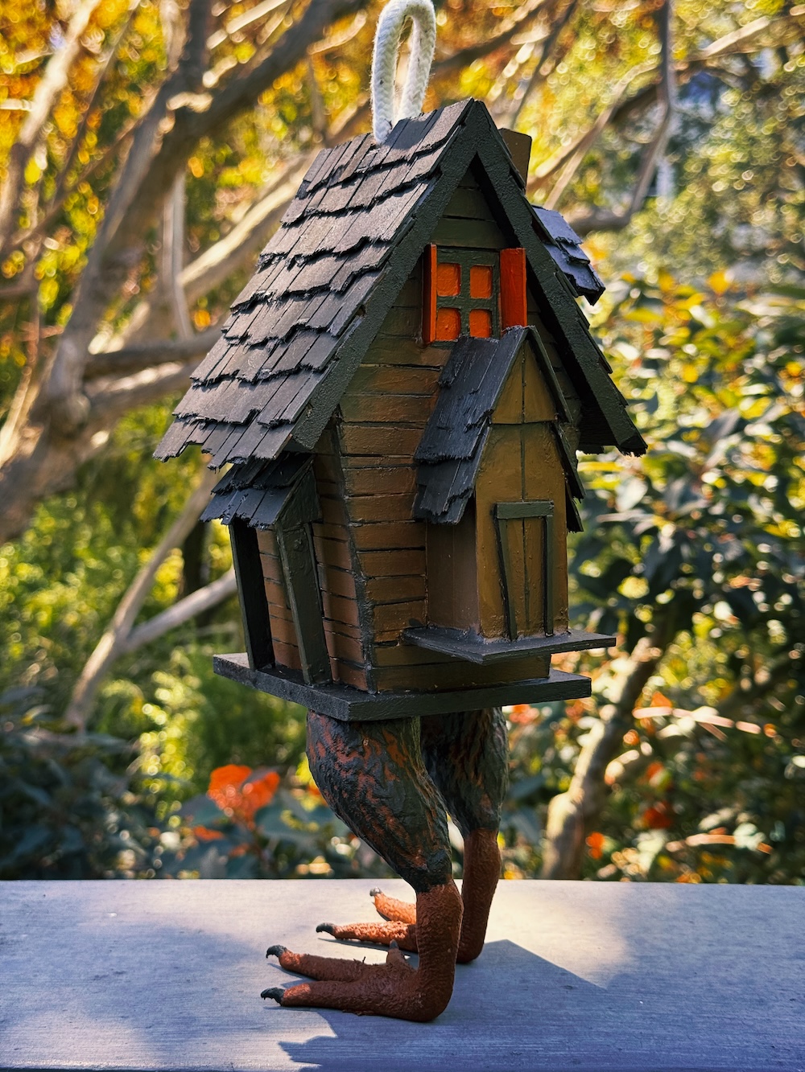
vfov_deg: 39.7
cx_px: 402
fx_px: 1488
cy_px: 536
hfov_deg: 30.3
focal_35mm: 48
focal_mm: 6.76
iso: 64
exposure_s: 1/293
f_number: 1.78
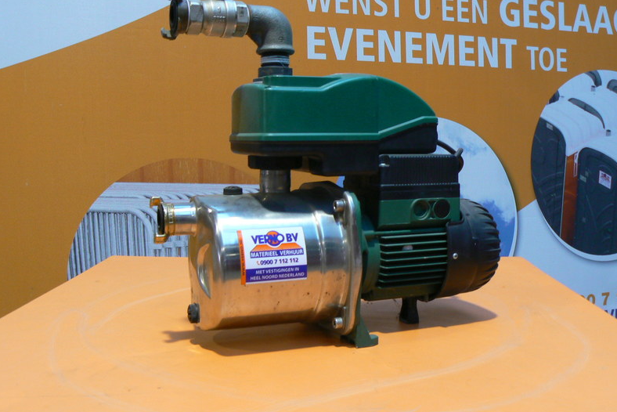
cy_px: 201
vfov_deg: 35.1
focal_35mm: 38
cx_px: 308
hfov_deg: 50.7
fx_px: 651
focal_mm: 6
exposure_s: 1/4
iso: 100
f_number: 4.5
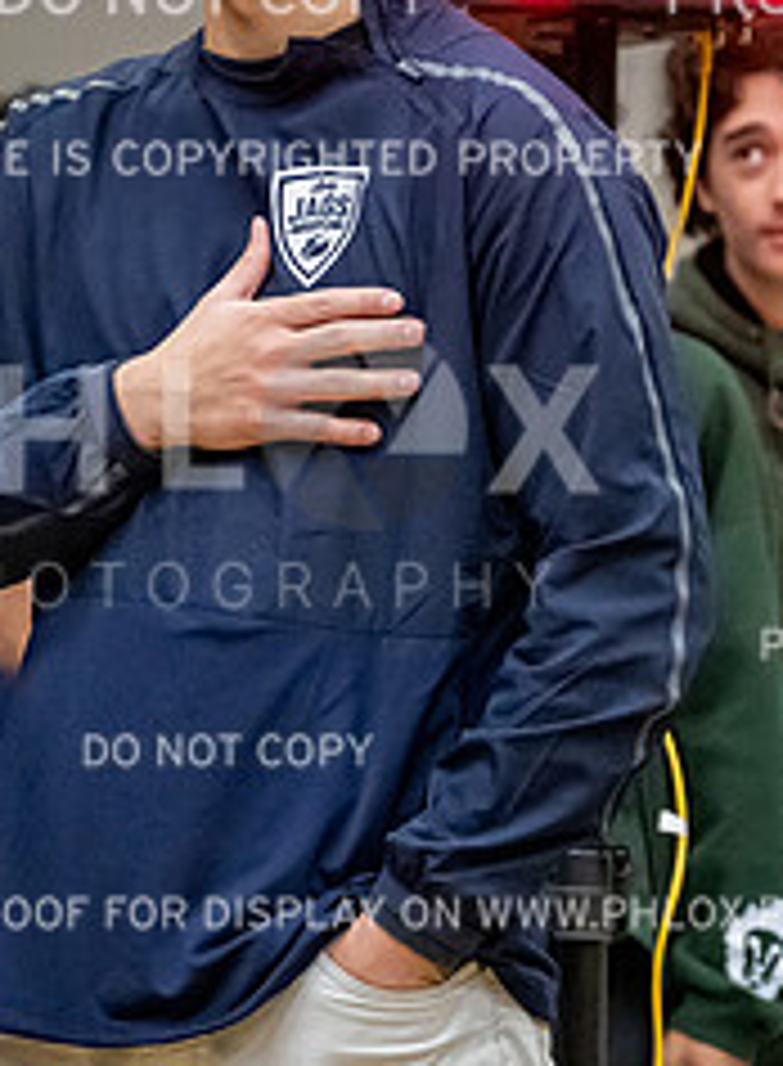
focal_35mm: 214
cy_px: 388
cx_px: 226
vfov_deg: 9.3
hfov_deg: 6.8
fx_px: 6543
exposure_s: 1/1000
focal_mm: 70
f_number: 2.8
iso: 6400
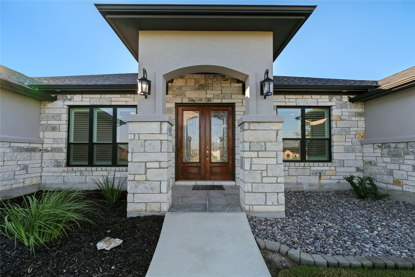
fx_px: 173
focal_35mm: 15
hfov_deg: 100.4
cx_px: 208
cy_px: 138
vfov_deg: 77.3
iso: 160
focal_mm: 10
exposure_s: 1/220
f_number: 5.6
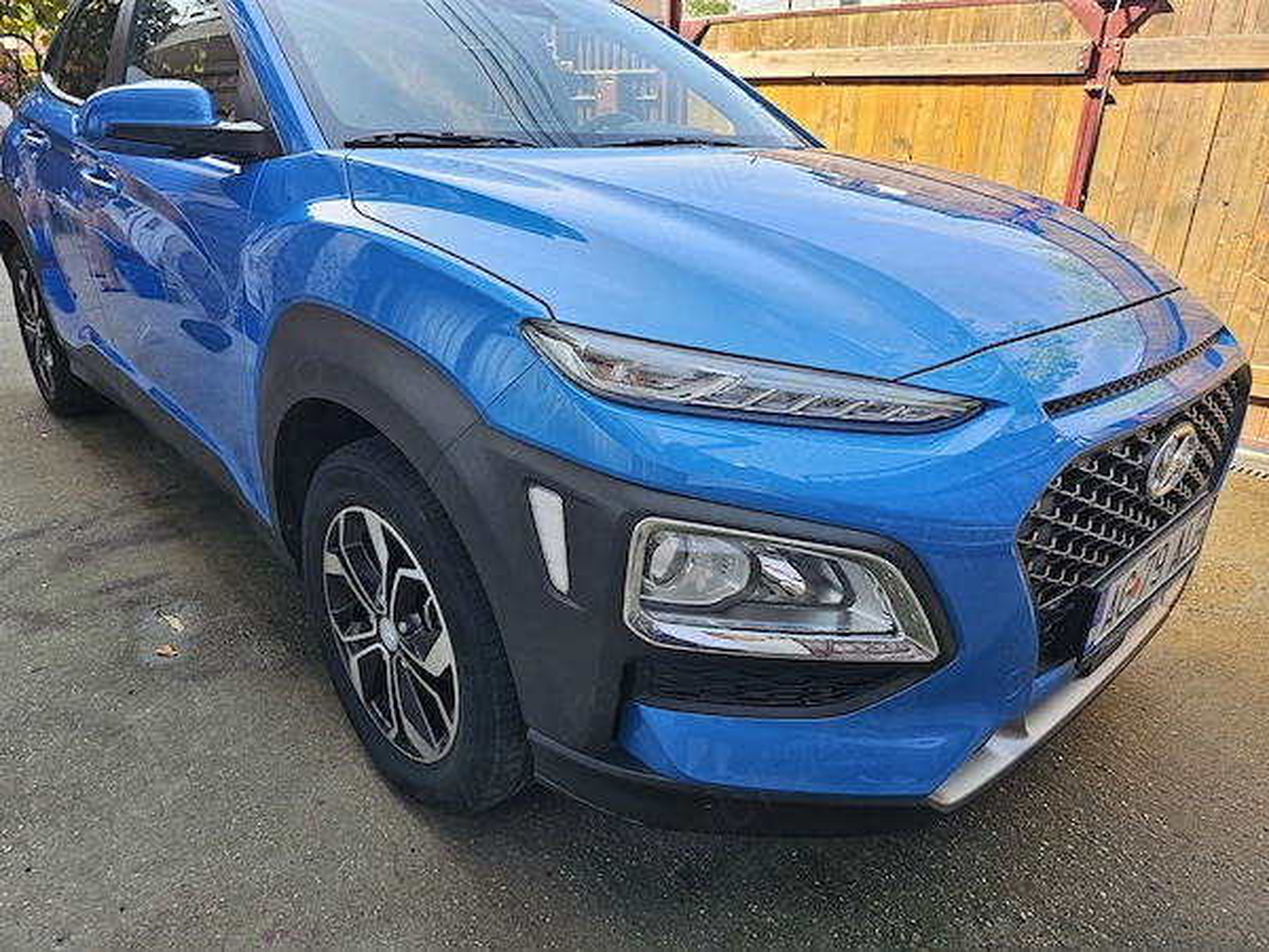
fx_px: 843
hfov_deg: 73.9
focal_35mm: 23
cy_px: 476
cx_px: 634
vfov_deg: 58.9
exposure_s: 1/100
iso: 20
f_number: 1.7
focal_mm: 6.3
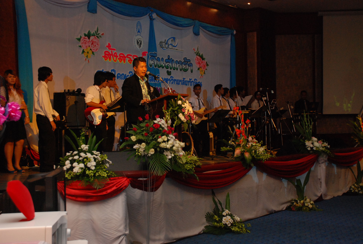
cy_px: 122
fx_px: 576
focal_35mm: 57
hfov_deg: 35.0
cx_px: 182
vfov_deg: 23.9
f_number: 5.6
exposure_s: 1/125
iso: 1000
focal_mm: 38
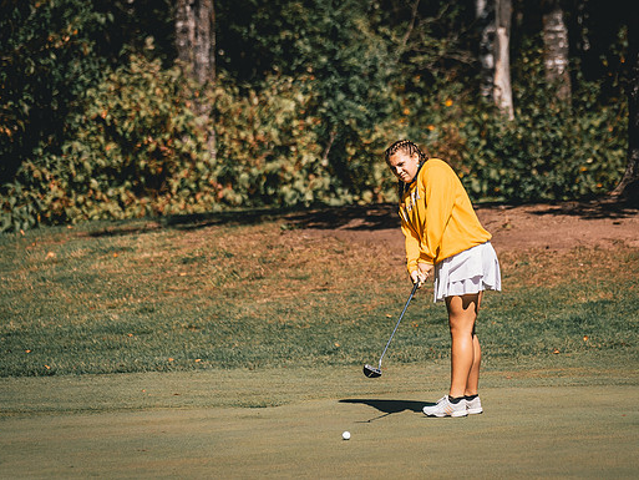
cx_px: 431
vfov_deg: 4.7
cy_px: 265
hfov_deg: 6.3
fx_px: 5798
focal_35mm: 314
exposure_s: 1/3200
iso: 200
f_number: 2.8
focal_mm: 150
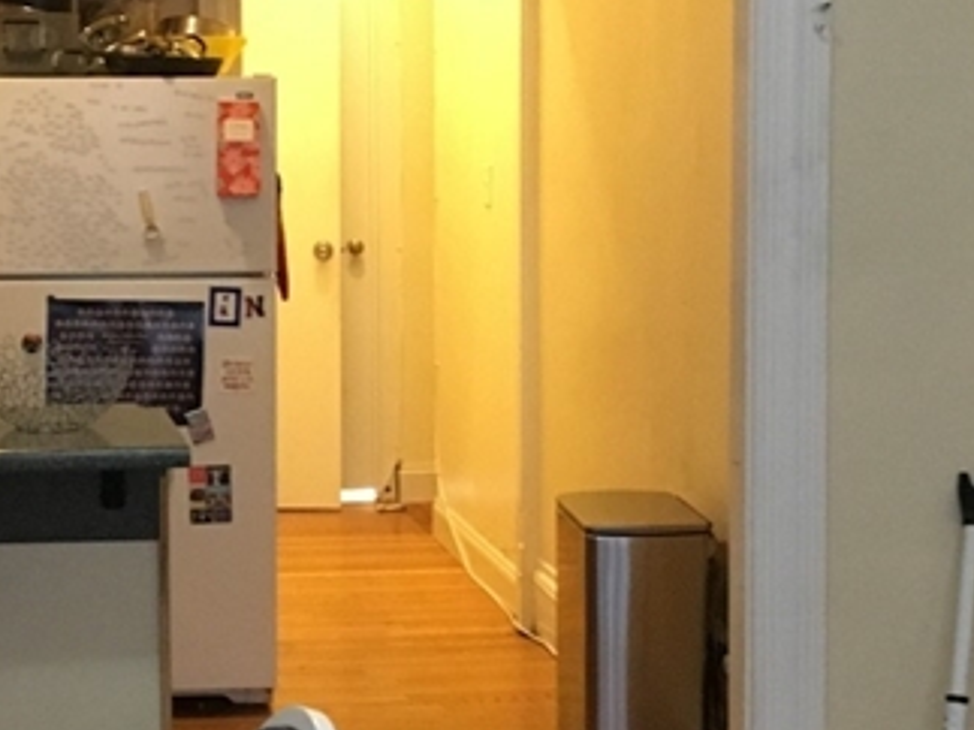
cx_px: 166
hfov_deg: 21.0
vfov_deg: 16.0
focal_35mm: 92
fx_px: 2588
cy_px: 311
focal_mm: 4.15
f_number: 2.2
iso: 250
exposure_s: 1/15
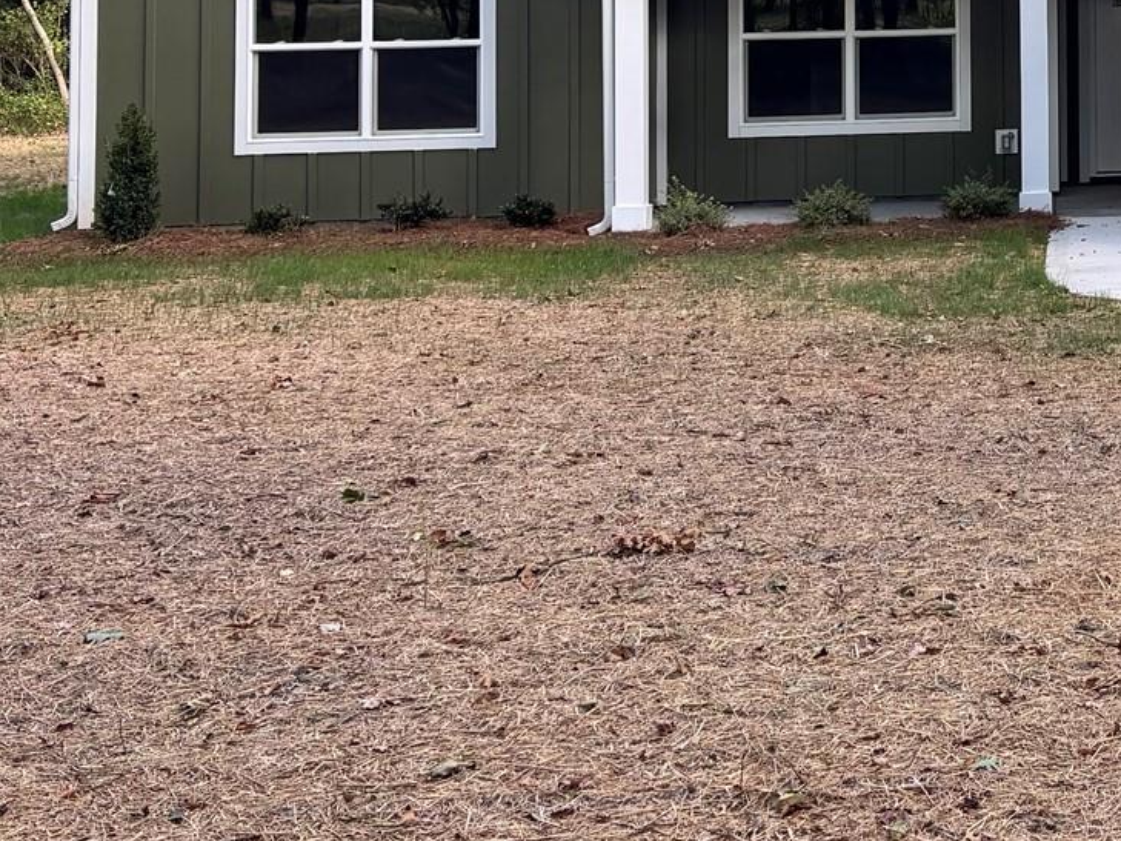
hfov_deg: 24.3
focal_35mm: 73
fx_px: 2364
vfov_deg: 19.3
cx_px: 1327
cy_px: -89
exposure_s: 1/160
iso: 50
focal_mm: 5.96
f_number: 1.6
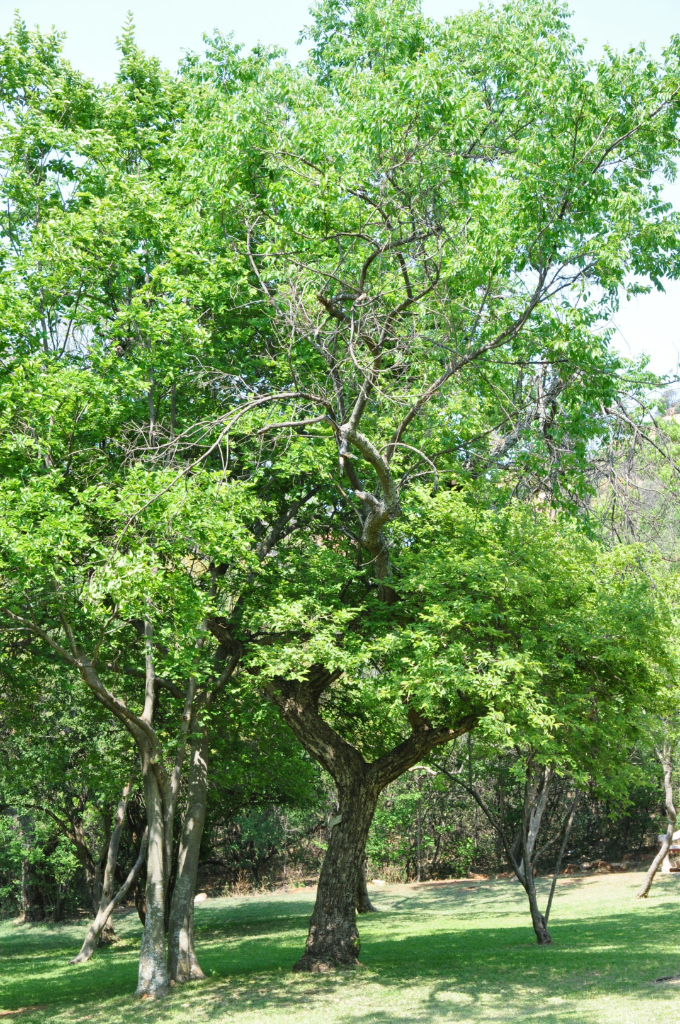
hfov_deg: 21.5
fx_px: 1789
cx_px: 340
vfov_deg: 31.9
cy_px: 512
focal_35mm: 63
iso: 800
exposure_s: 1/320
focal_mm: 42
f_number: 10
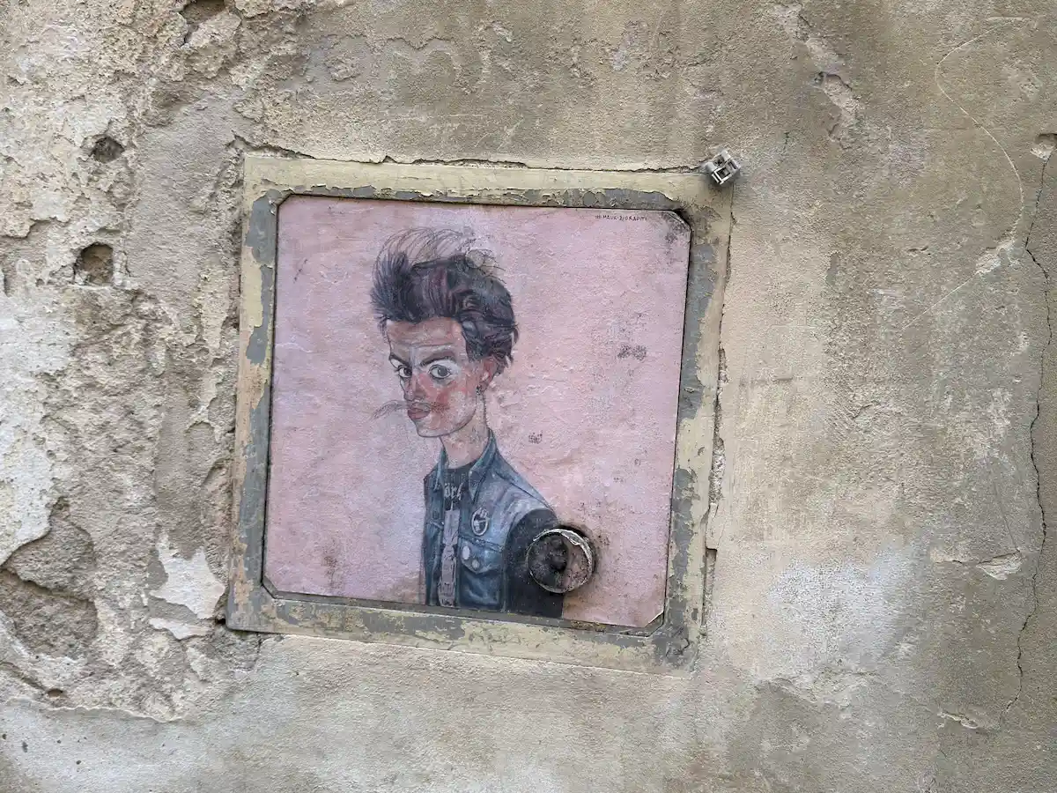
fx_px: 1069
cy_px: 396
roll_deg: -2.9
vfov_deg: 40.7
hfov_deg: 52.6
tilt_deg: -4.4
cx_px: 528
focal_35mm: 35
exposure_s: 1/163
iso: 50
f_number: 1.78
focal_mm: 6.76
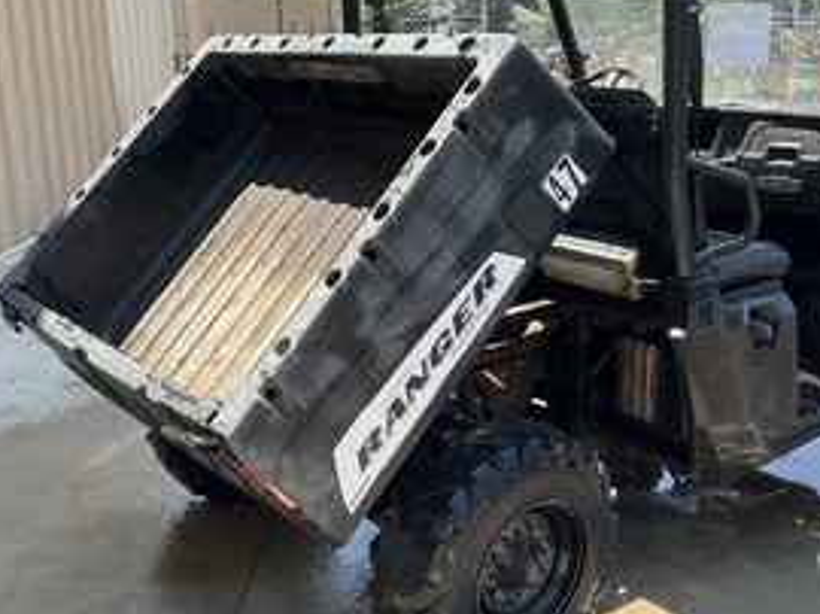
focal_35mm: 43
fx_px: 1018
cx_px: 428
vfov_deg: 33.5
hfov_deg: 43.9
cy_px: 319
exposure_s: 1/397
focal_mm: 3
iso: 25
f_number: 1.8
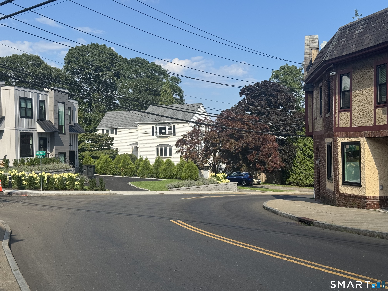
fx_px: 538
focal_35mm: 48
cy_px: 146
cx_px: 194
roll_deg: +0.2
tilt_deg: -0.4
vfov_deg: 30.3
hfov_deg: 39.7
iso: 64
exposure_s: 1/4049
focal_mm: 6.76
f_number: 1.78
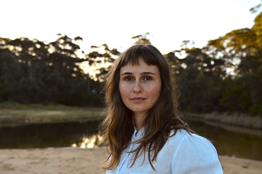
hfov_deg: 39.6
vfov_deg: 27.0
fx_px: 364
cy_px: 87
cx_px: 131
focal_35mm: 50
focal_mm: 50
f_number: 6.3
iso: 125
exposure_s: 1/200
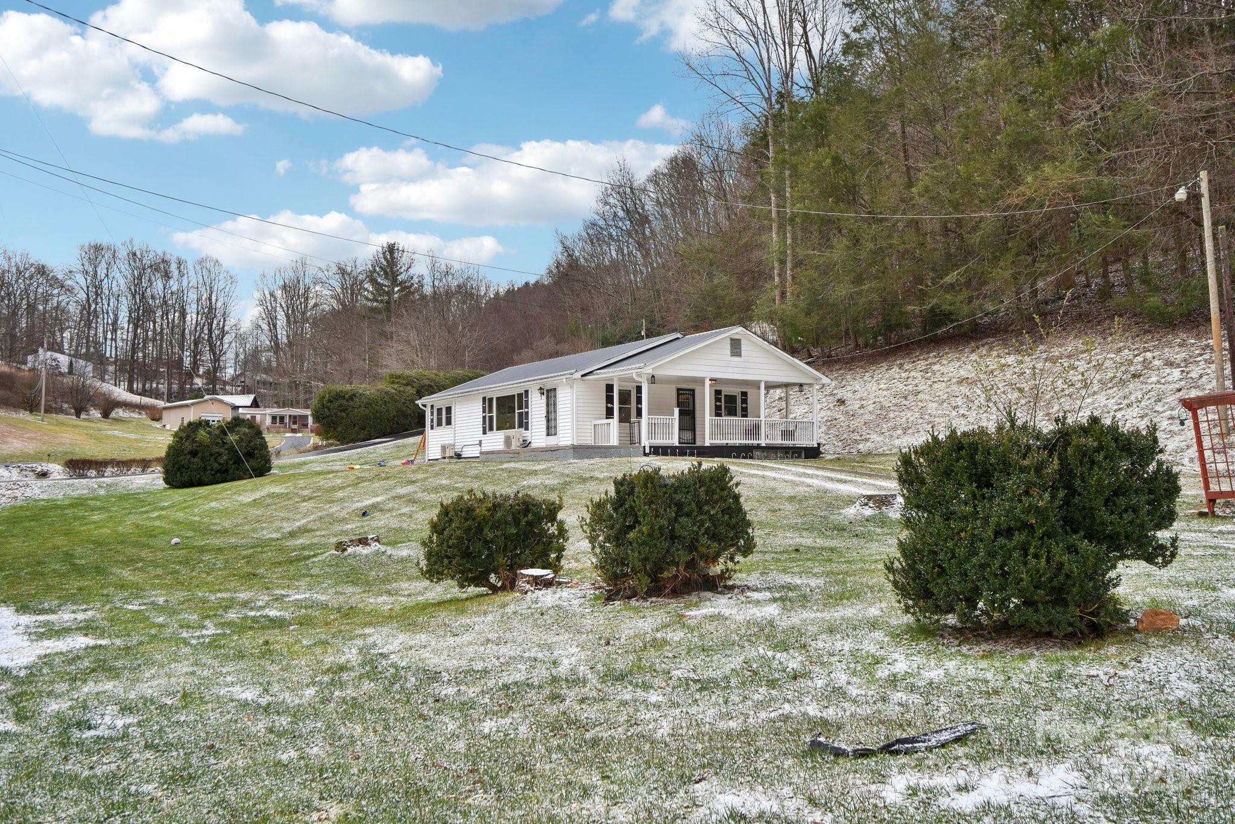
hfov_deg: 61.9
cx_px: 618
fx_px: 1029
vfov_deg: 43.6
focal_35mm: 30
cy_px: 412
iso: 100
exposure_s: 1/60
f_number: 8
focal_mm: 30
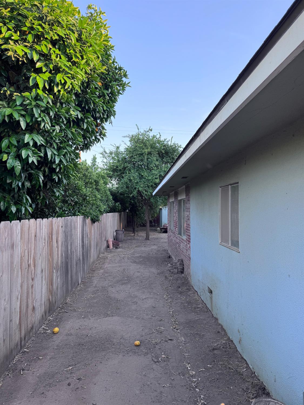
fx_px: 281
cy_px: 202
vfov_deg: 71.6
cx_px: 152
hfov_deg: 56.8
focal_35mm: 24
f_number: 1.78
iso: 64
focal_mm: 6.76
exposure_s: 1/198
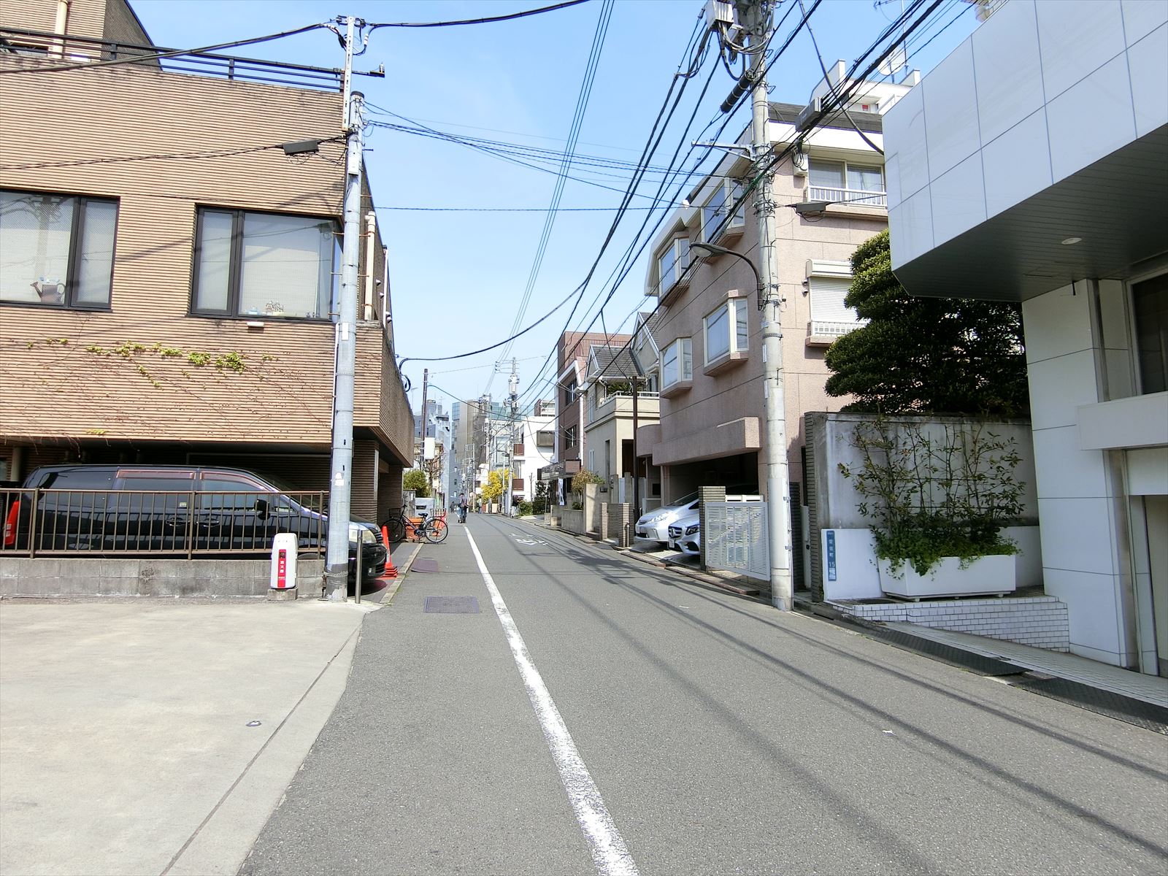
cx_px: 584
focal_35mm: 19
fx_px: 641
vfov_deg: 68.7
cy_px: 438
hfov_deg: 84.7
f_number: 2.7
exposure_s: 1/1000
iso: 80
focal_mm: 4.06
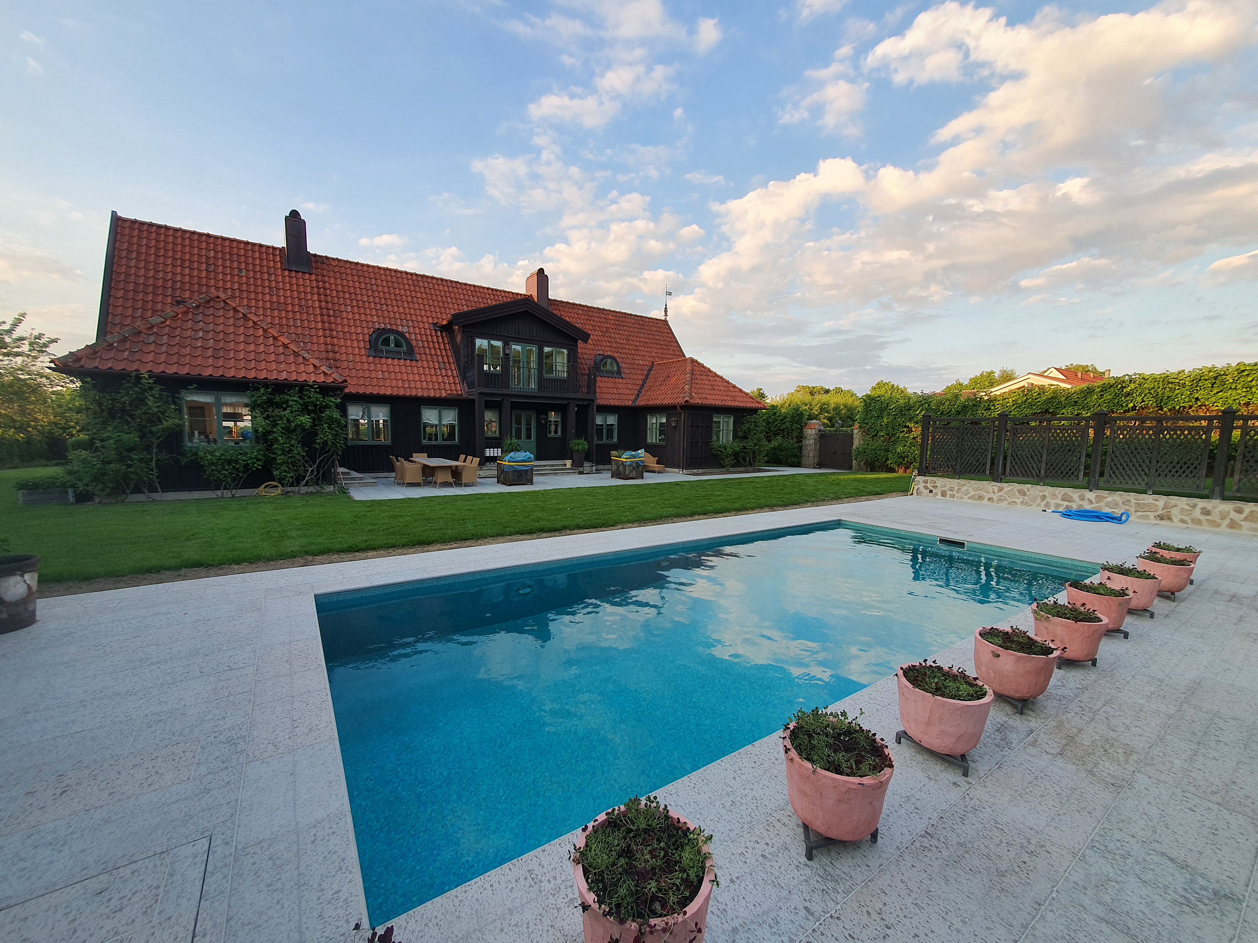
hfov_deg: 106.2
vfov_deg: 89.9
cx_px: 629
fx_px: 472
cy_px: 472
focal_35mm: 13
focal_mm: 1.8
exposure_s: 1/198
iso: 50
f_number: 2.2
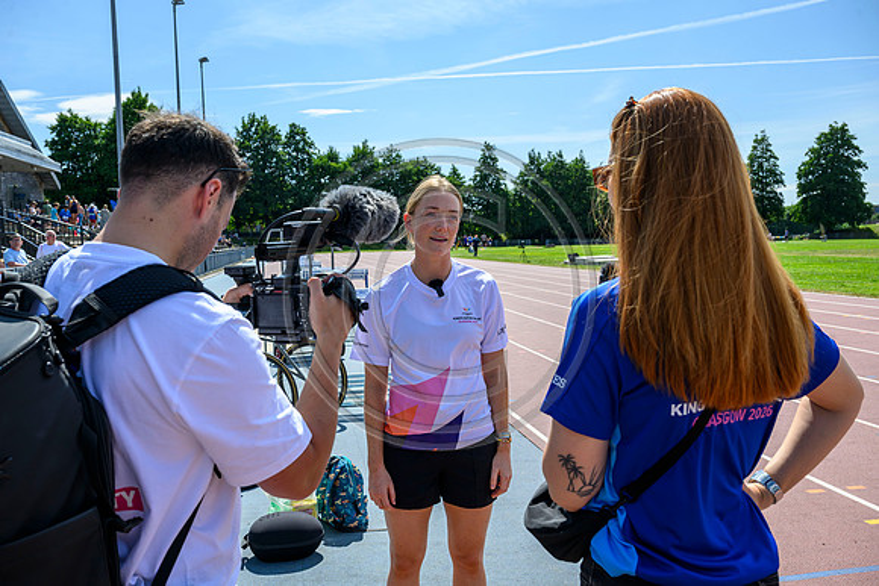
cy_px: 293
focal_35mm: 34
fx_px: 818
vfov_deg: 39.4
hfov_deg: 56.5
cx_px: 440
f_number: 8
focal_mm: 33.5
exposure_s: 1/500
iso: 200
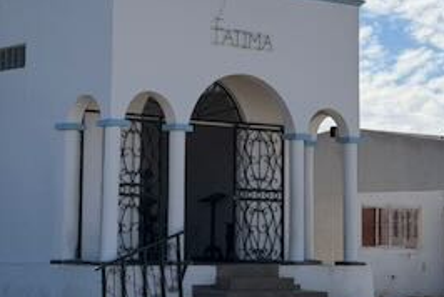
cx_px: 264
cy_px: 48
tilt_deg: +8.4
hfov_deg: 17.0
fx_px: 1482
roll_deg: -1.0
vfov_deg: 11.4
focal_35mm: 120
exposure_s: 1/11364
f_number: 1.78
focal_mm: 6.76
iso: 80
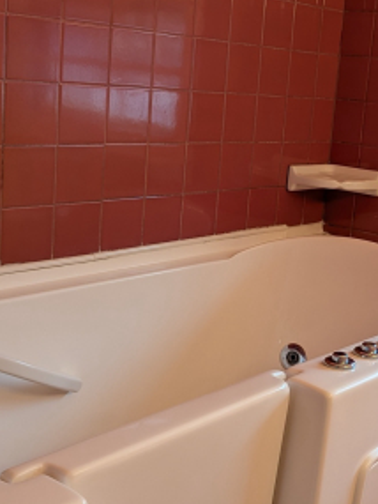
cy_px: 235
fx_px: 815
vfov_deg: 34.3
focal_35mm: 56
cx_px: 274
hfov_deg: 25.9
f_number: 1.85
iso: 36
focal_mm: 6.81
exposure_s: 1/60
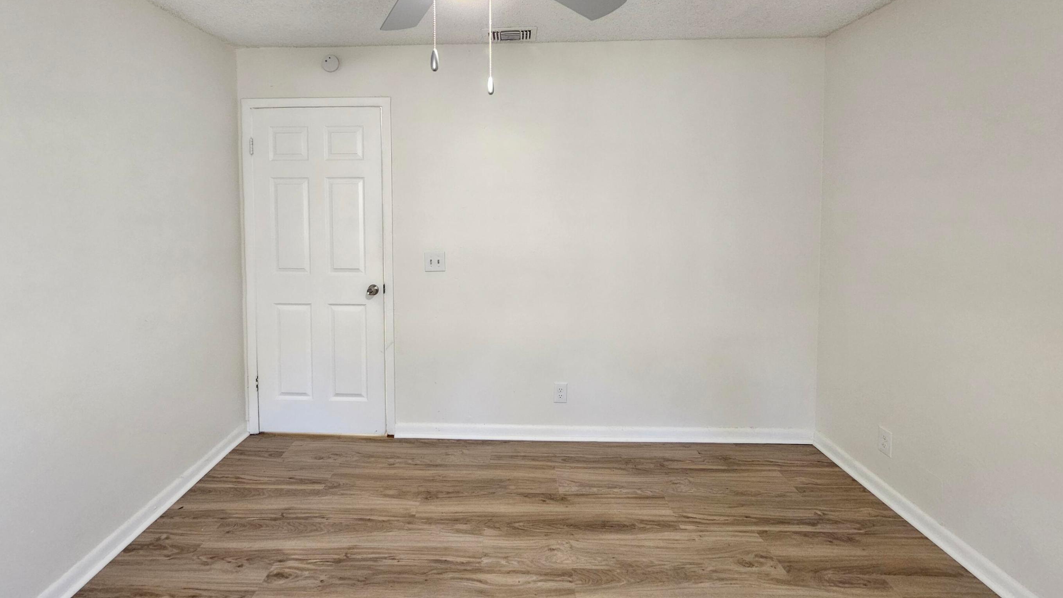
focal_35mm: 15
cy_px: 220
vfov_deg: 69.3
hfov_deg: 102.9
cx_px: 500
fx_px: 423
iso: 320
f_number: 2.2
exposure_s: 1/30
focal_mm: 2.2
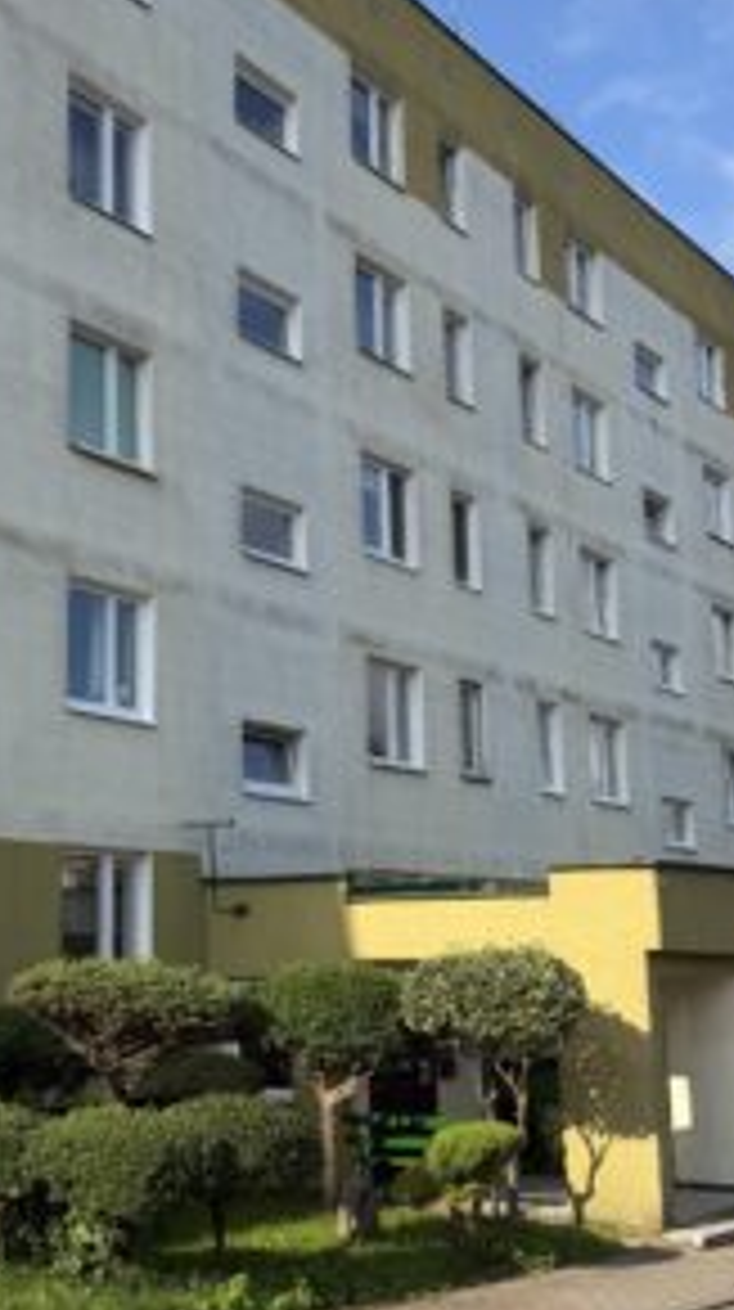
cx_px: 266
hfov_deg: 32.5
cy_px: 662
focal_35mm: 36
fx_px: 1250
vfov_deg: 55.3
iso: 80
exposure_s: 1/3425
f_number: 1.78
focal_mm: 6.76
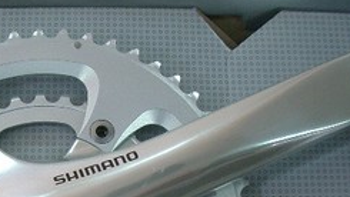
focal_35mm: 70
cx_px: 96
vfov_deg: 16.8
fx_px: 650
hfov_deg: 29.7
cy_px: 211
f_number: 2.6
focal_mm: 5.8
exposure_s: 1/60
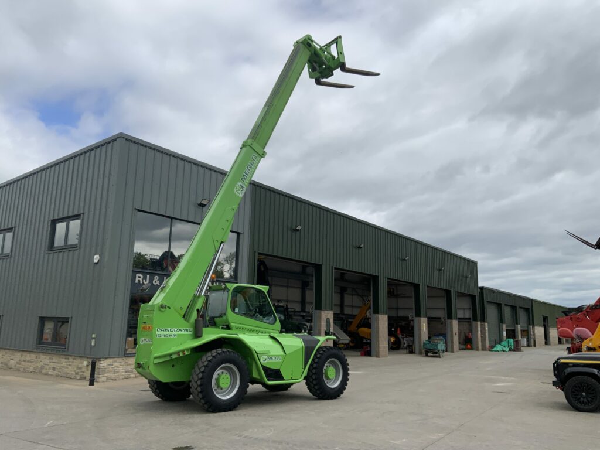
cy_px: 225
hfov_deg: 61.7
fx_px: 503
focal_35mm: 29
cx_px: 300
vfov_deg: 48.2
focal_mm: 3
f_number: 1.8
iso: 20
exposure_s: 1/2801
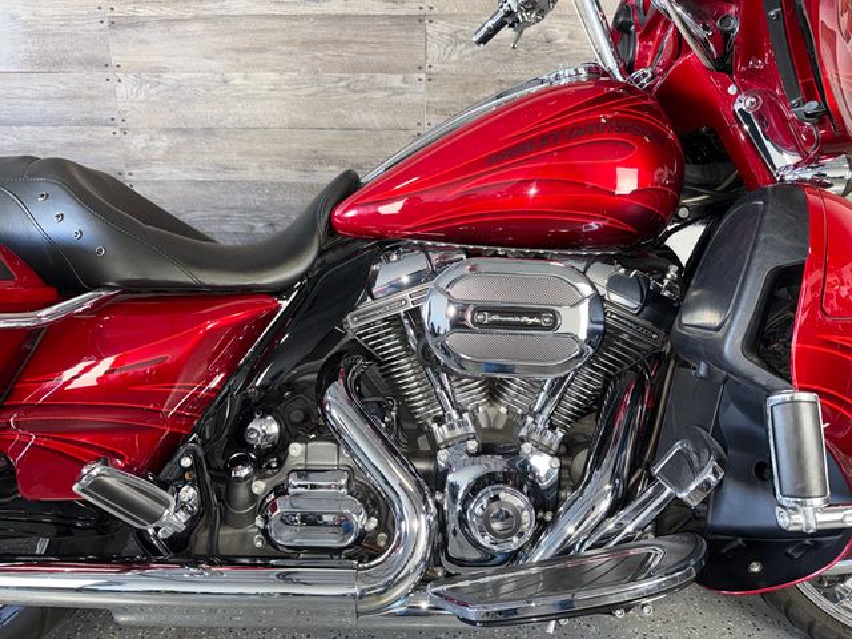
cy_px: 320
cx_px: 426
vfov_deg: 56.8
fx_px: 591
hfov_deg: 71.6
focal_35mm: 24
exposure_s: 1/22
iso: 64
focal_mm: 6.76
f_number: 1.78
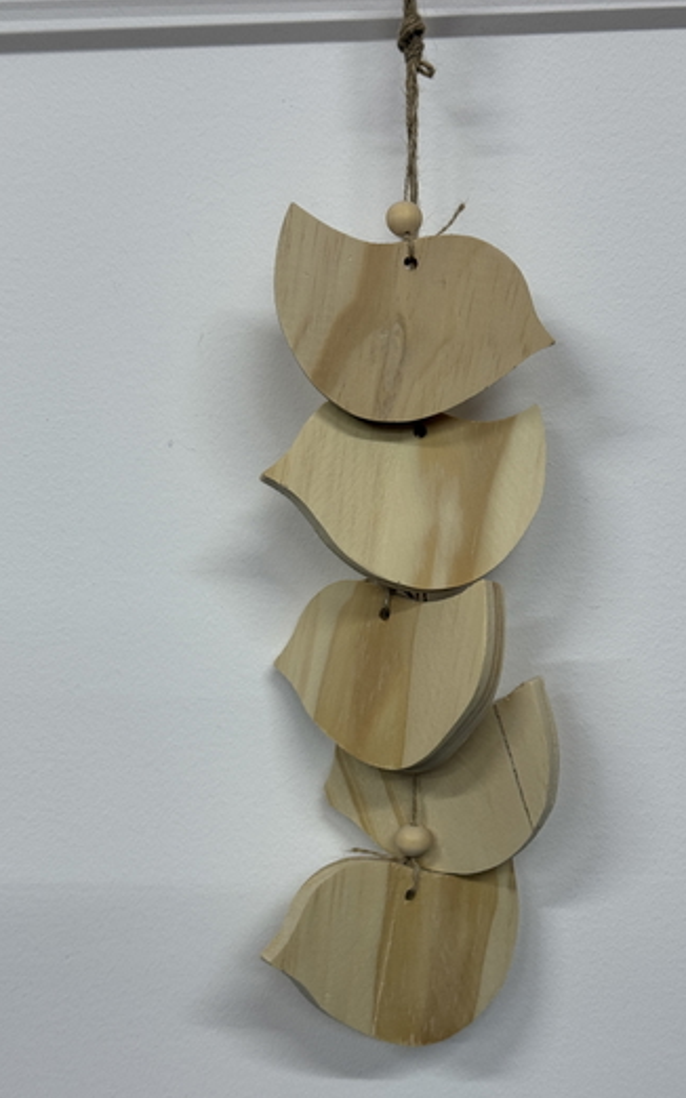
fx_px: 1556
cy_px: 540
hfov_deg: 24.8
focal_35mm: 52
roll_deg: +0.1
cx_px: 389
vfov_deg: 38.9
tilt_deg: -3.0
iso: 64
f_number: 1.78
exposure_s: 1/50
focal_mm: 6.76
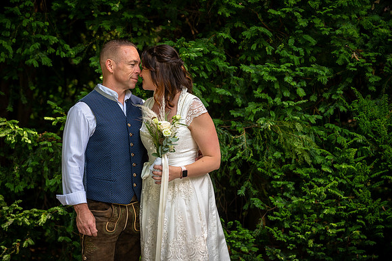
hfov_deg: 17.7
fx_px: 1262
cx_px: 196
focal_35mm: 116
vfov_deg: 11.8
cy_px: 130
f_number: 4.5
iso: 200
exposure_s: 1/250
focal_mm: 116
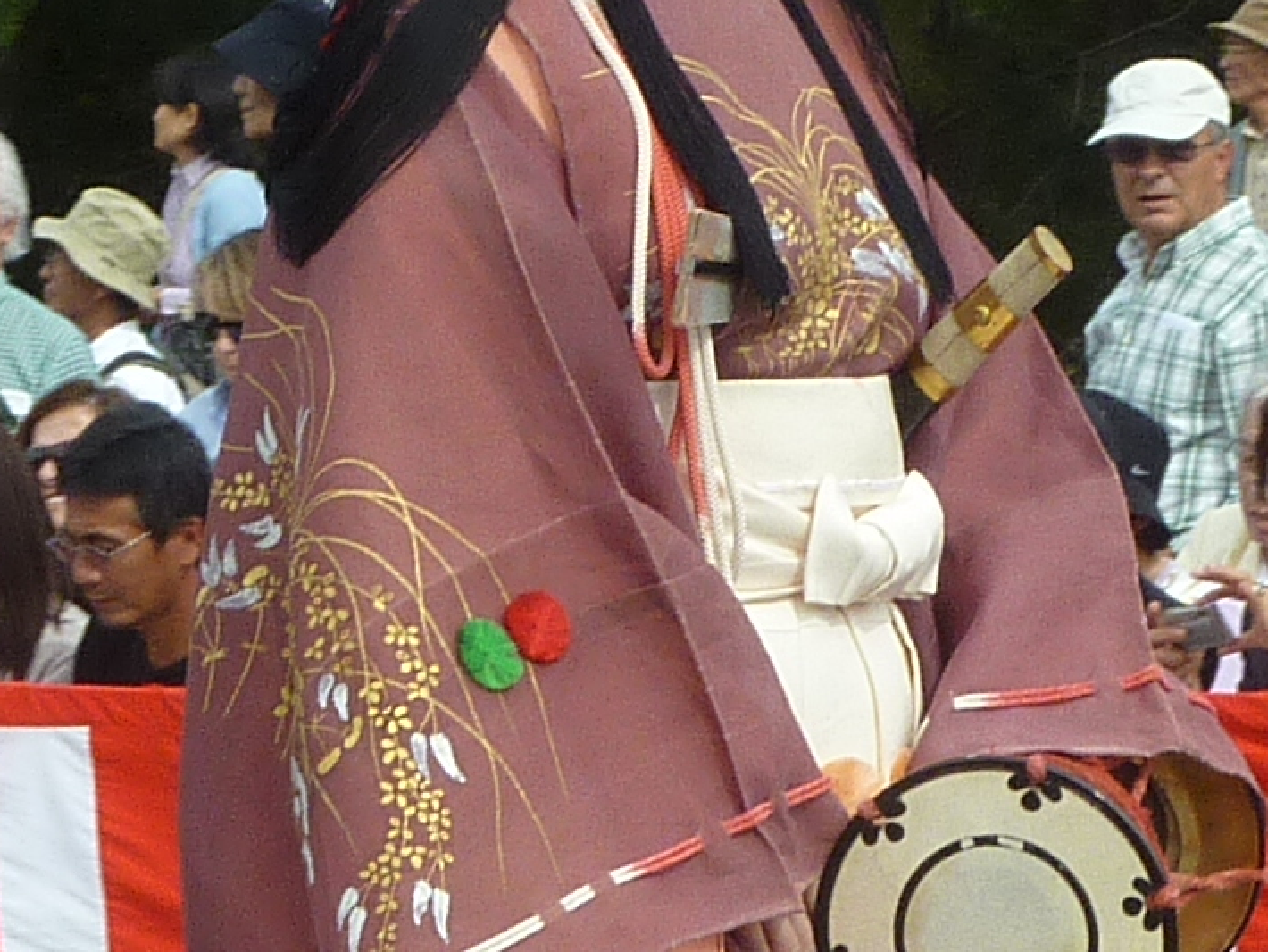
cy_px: 495
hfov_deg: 5.7
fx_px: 12788
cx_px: 602
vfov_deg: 4.3
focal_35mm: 349
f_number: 4.1
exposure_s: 1/400
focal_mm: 11
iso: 80
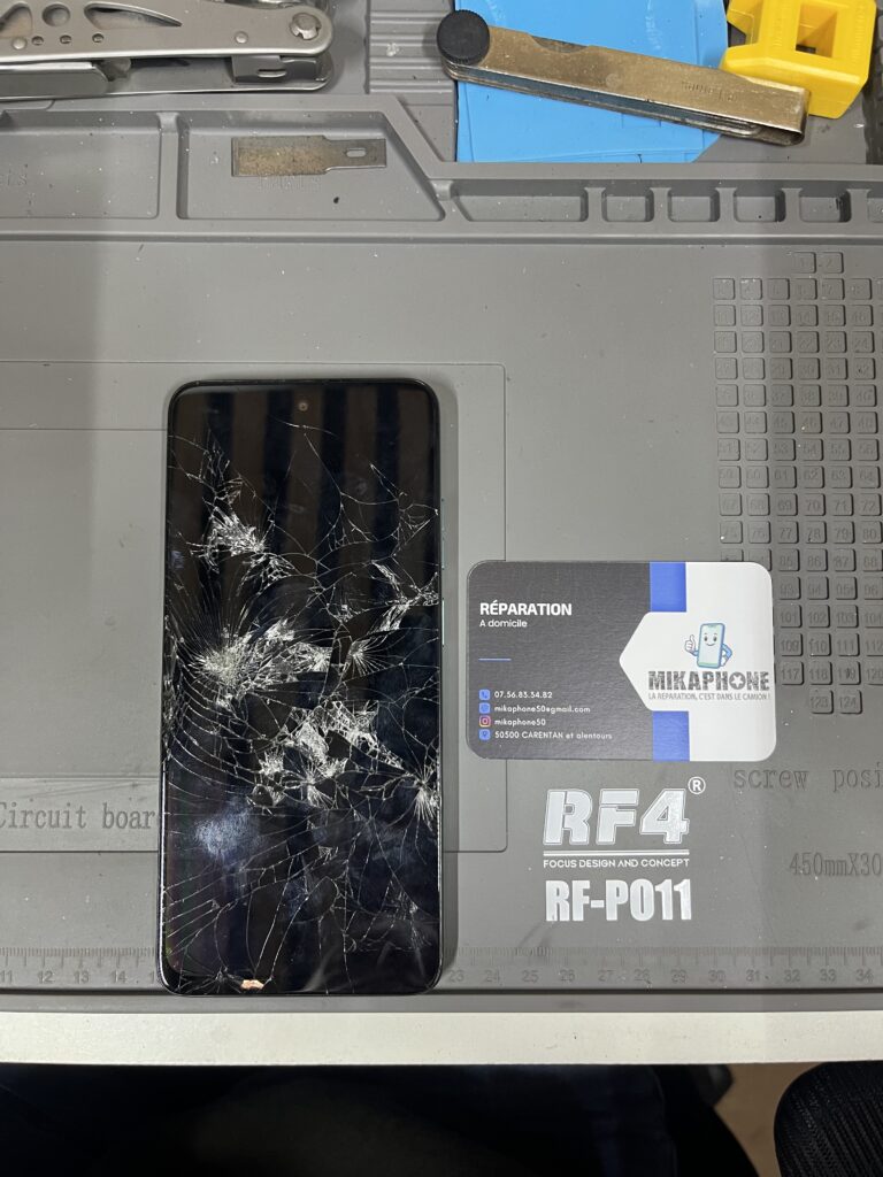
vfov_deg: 67.3
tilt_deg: -83.1
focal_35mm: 26
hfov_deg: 53.1
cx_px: 442
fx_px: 884
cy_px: 588
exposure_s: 1/50
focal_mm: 5.1
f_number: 1.6
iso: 200
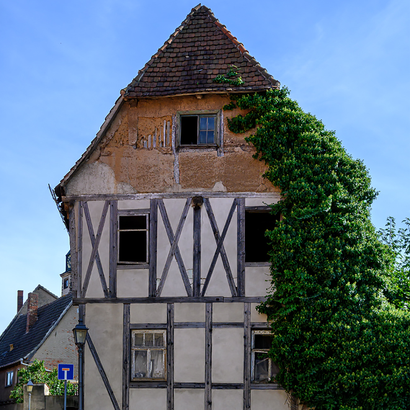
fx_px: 724
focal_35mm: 54
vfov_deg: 31.5
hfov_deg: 31.6
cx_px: 204
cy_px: 264
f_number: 8
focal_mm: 28
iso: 200
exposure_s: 1/500
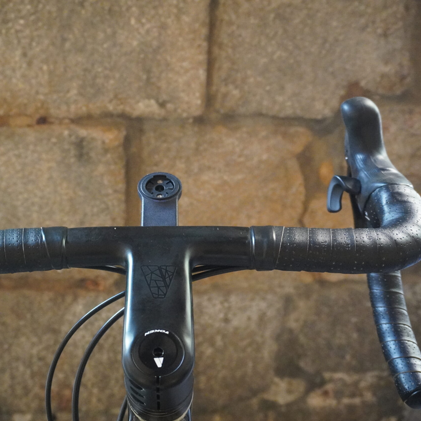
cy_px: 213
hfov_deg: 40.9
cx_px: 154
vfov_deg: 41.3
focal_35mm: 41
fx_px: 559
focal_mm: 21
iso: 6400
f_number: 4
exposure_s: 1/125
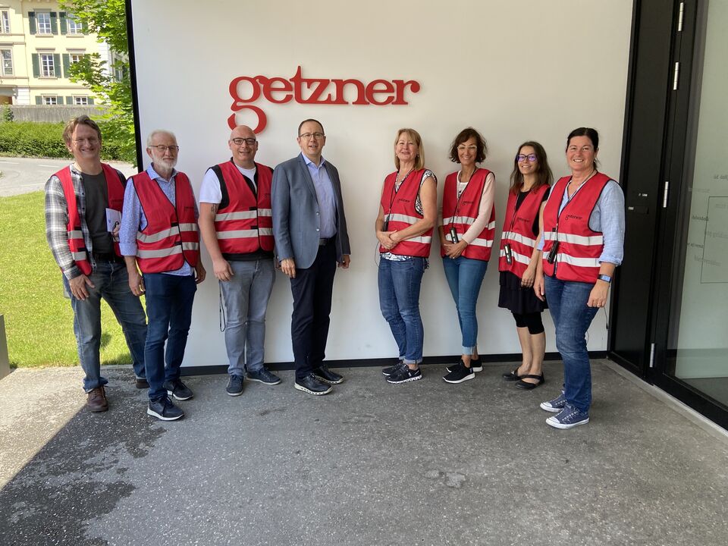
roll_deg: -1.2
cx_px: 364
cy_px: 273
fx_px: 547
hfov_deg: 67.3
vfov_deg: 53.1
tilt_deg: -8.5
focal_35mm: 26
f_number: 1.8
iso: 32
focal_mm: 4.25
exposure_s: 1/495
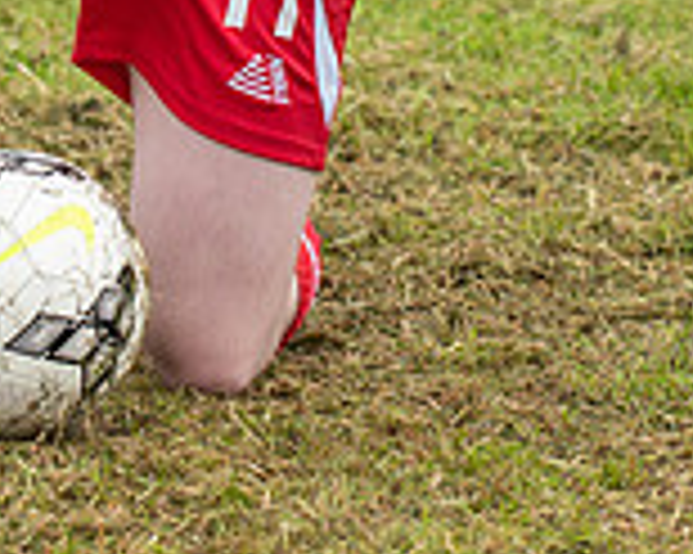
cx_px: 135
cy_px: -414
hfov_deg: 3.9
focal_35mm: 493
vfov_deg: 3.1
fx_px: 10105
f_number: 5
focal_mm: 120
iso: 500
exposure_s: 1/500
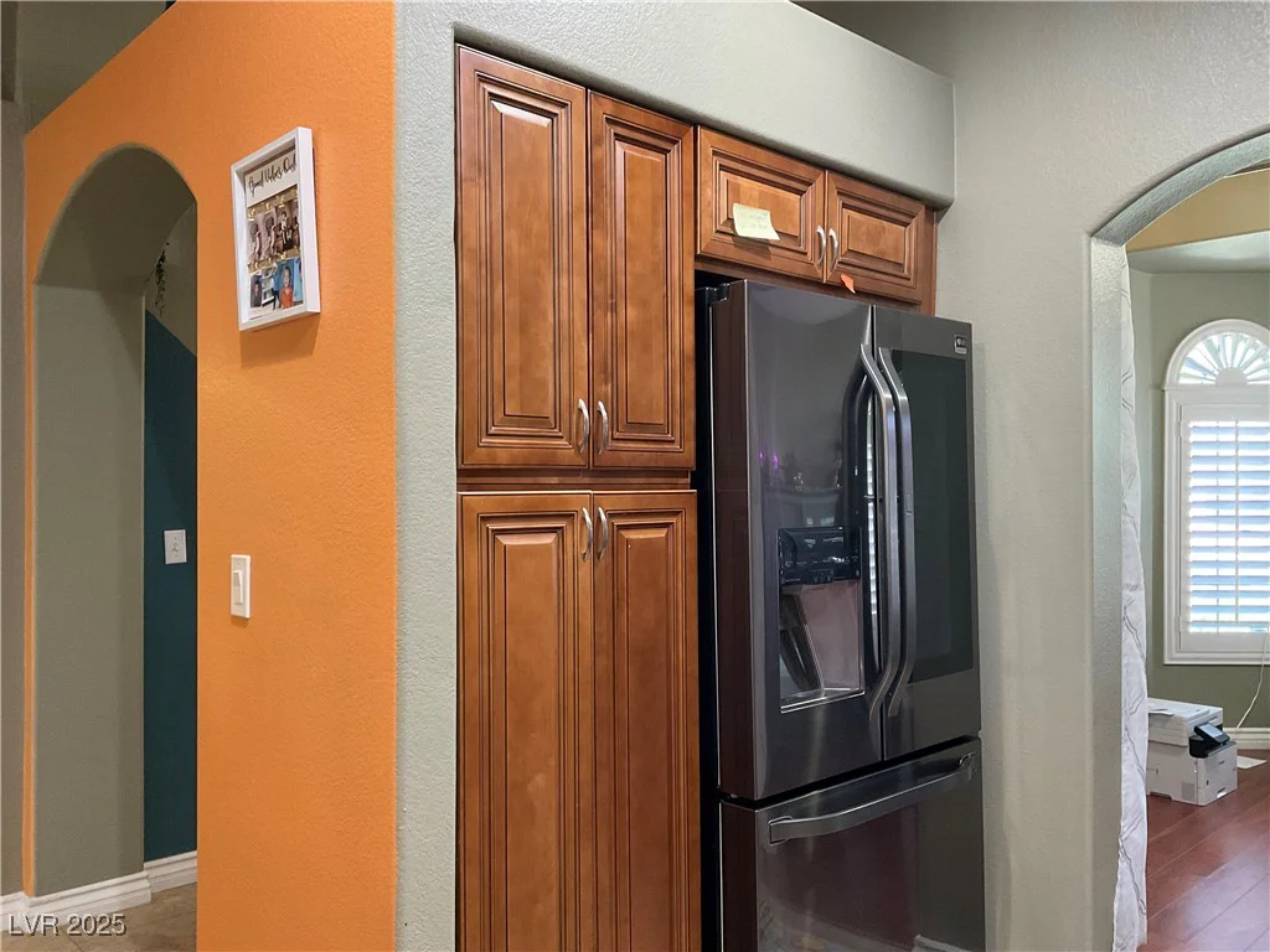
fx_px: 1064
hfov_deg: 61.7
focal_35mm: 29
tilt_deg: +0.5
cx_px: 635
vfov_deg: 48.2
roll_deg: +0.2
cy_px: 476
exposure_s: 1/60
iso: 250
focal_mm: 3
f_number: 1.8
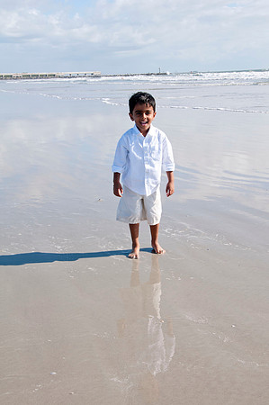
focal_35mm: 51
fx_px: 573
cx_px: 134
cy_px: 202
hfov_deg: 26.4
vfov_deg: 38.9
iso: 100
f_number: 11
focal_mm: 34
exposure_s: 1/250
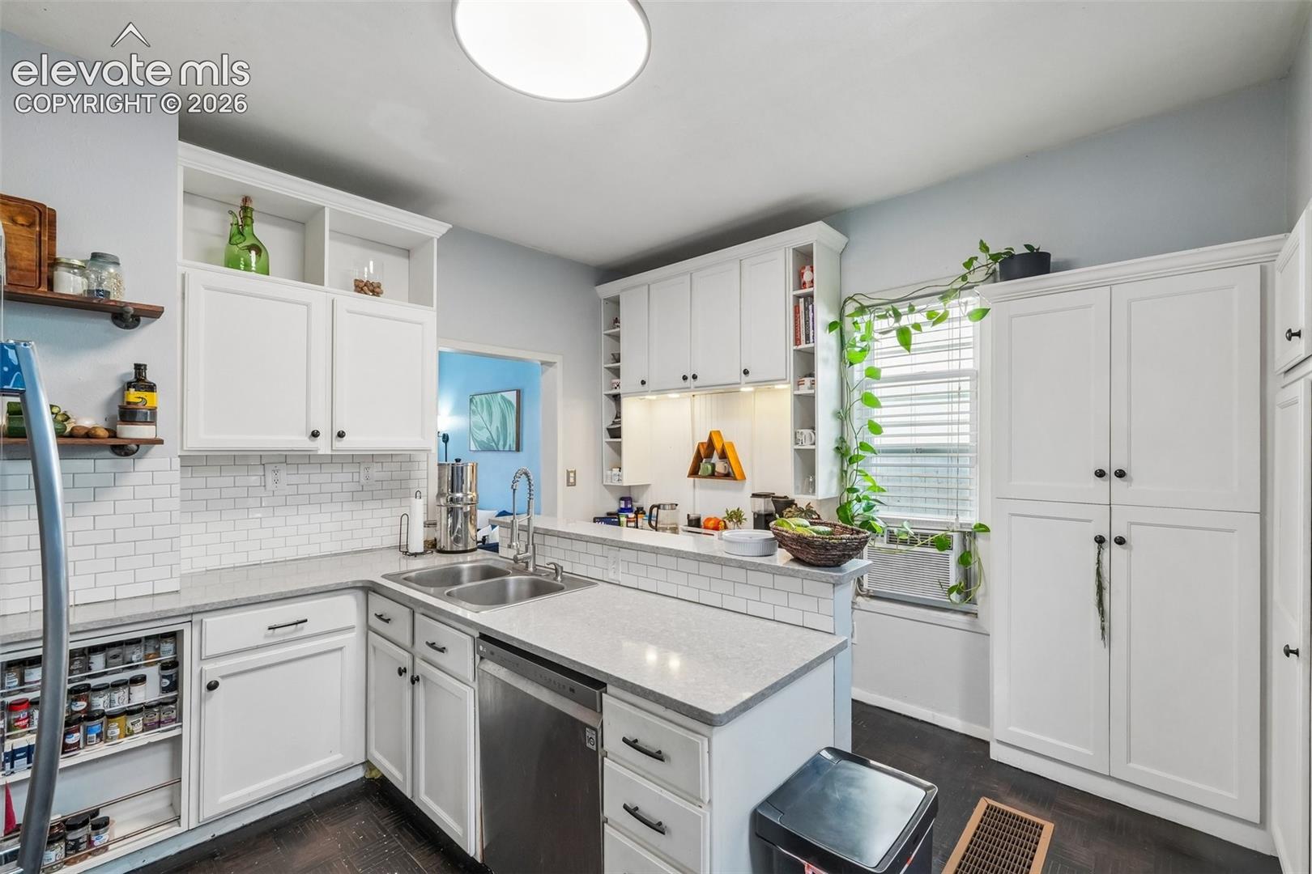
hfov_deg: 100.4
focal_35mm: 15
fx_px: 547
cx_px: 656
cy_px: 437
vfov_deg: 77.3
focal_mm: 10
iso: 800
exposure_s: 1/30
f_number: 8
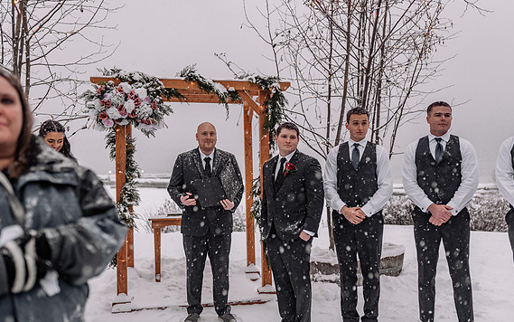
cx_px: 257
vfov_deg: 34.5
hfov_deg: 52.7
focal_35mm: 37
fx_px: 518
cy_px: 153
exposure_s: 1/250
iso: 200
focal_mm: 35
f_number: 2
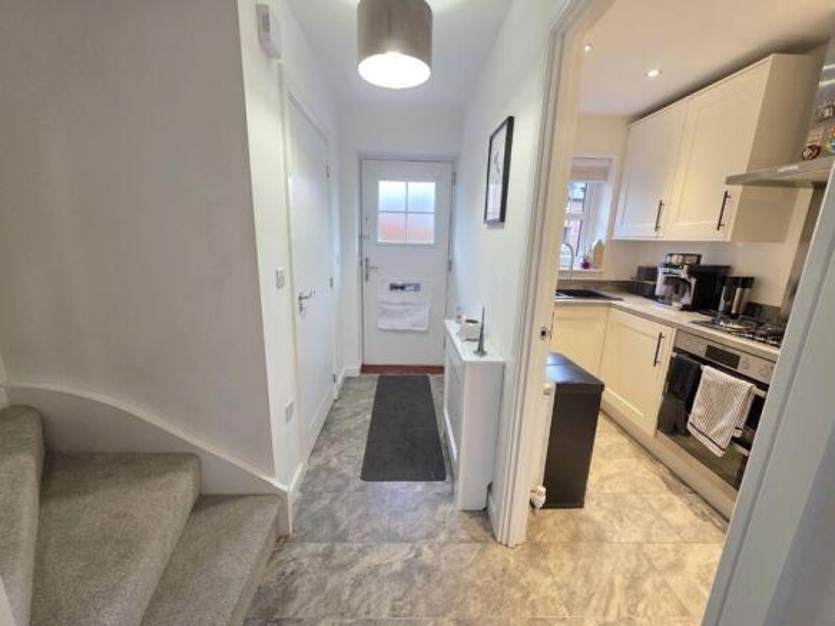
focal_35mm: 13
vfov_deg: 89.9
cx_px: 418
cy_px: 313
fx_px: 314
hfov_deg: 106.2
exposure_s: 1/100
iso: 250
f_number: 1.9
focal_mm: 2.2
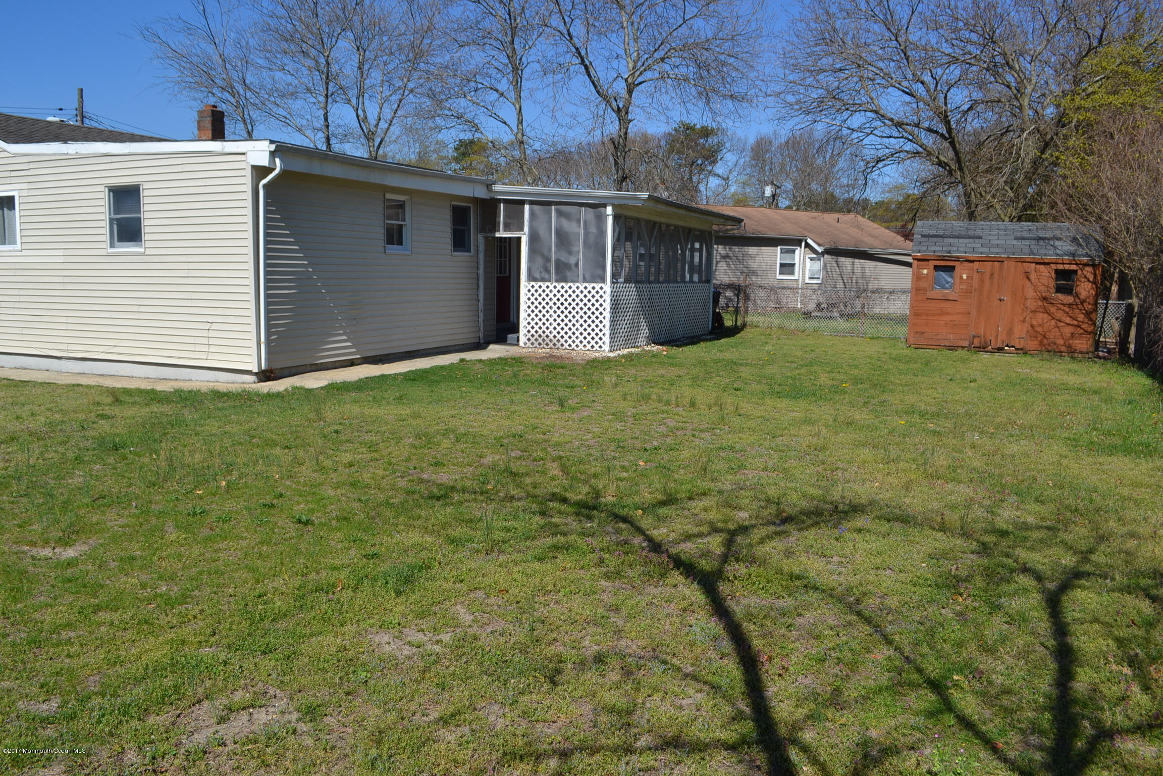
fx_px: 872
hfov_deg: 67.4
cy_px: 388
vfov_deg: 47.9
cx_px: 582
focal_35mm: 27
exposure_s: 1/250
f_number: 8
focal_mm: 18
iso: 100
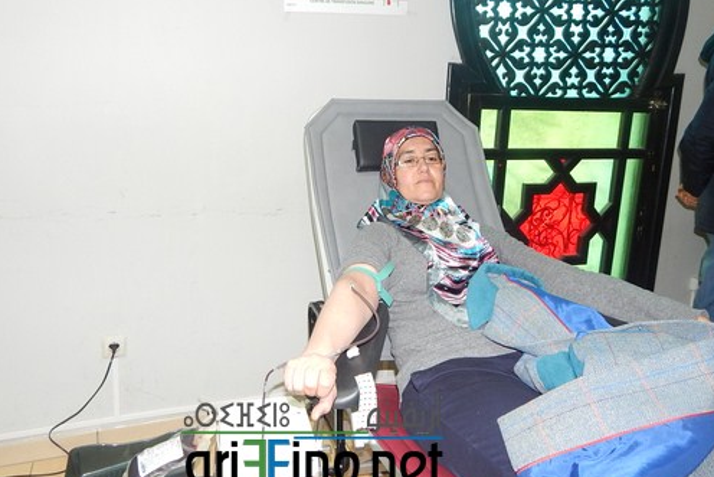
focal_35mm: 28
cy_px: 202
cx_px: 313
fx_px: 555
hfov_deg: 65.2
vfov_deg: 46.3
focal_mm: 4
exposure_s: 1/30
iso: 200
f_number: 3
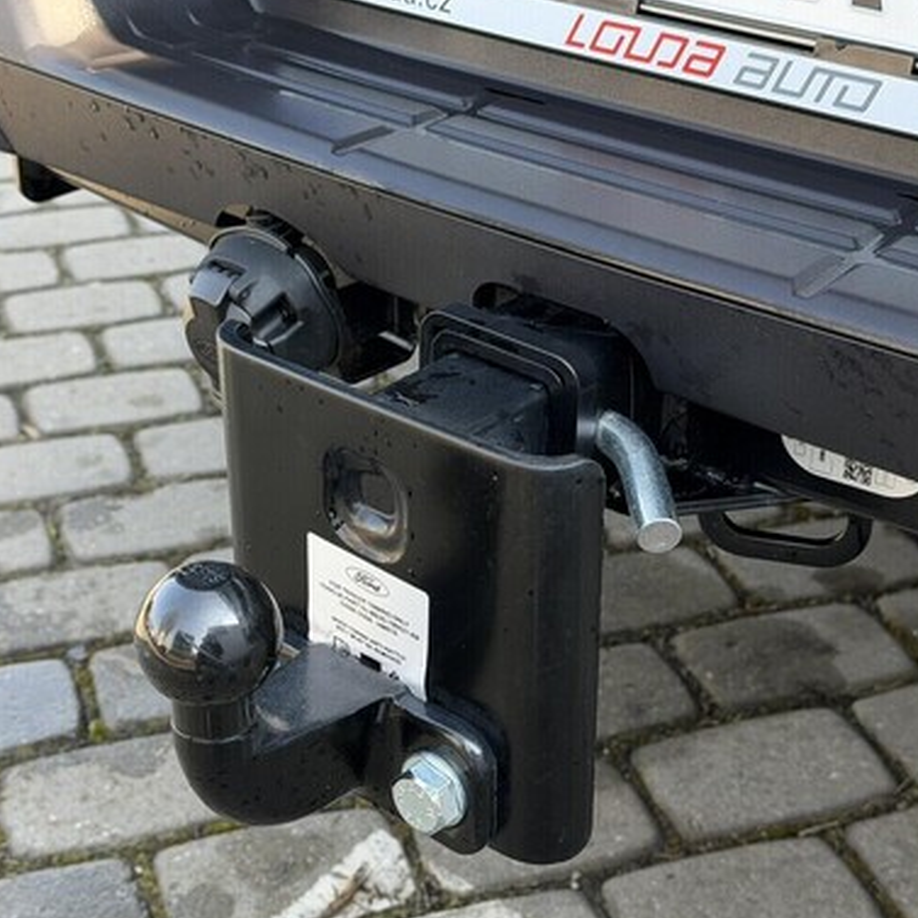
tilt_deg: -30.6
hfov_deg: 27.7
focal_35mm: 62
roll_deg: +0.1
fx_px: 1860
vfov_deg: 27.7
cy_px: 469
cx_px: 375
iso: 64
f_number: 1.78
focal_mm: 6.76
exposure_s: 1/316
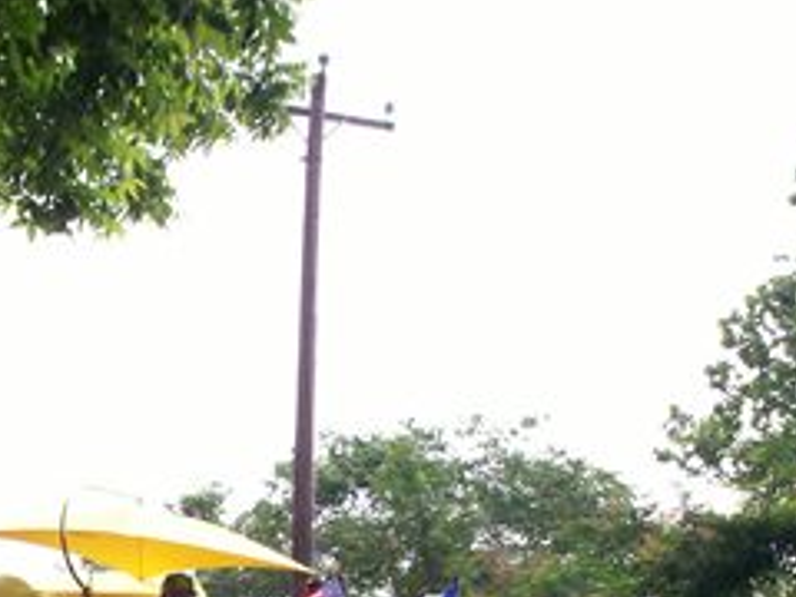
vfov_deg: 17.4
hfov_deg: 23.0
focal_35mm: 83
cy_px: 602
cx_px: 95
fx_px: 1909
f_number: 4.5
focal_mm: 6
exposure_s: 1/229
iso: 100
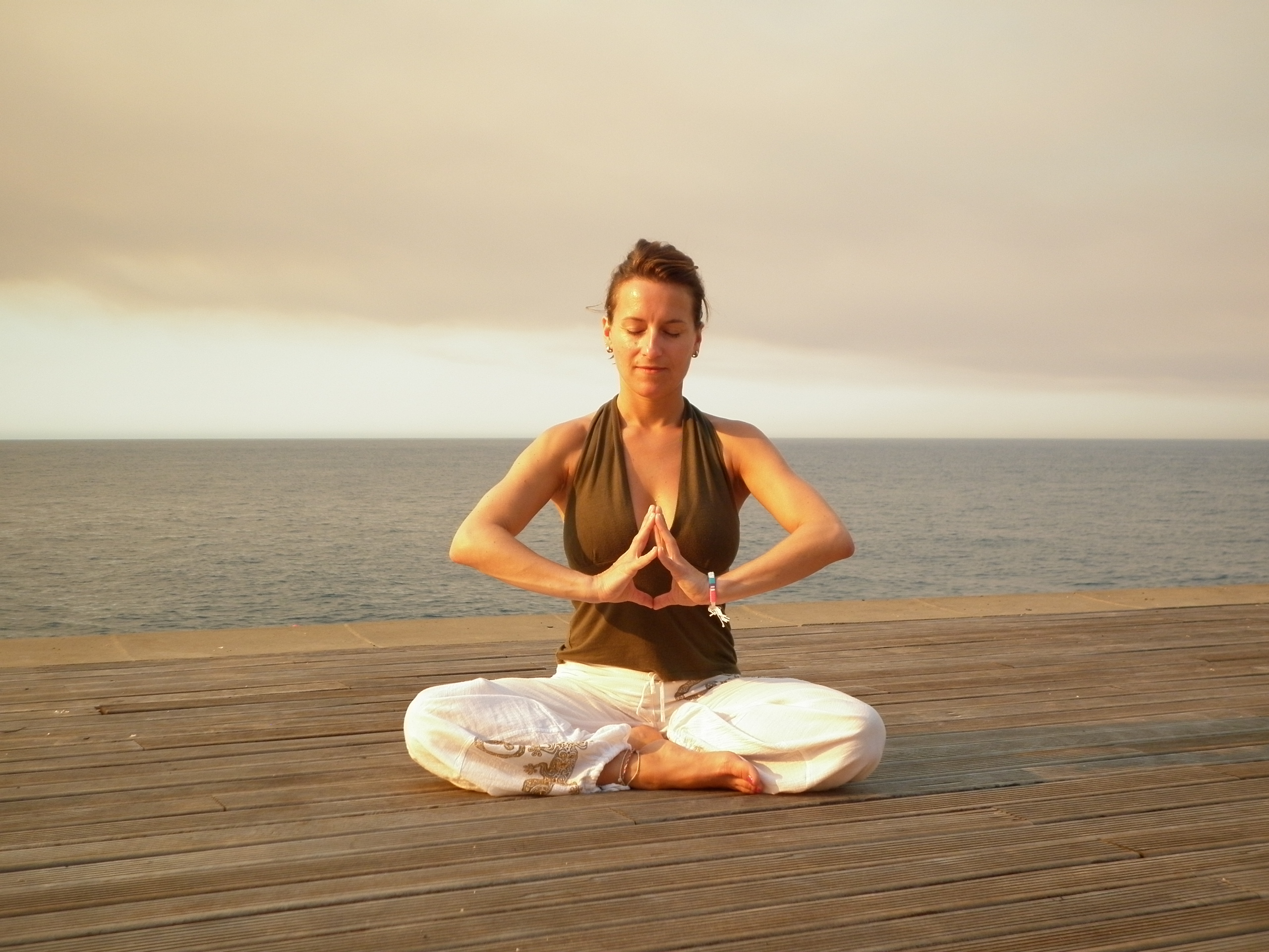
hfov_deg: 38.2
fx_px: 1833
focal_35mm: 50
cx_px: 634
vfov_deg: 29.1
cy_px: 476
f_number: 3.8
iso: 80
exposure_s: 1/400
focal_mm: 9
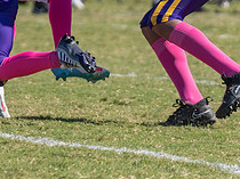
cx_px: -101
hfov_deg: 1.8
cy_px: -63
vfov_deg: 1.4
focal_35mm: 1092
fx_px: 7562
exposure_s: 1/1600
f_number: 2.8
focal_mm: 200
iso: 100
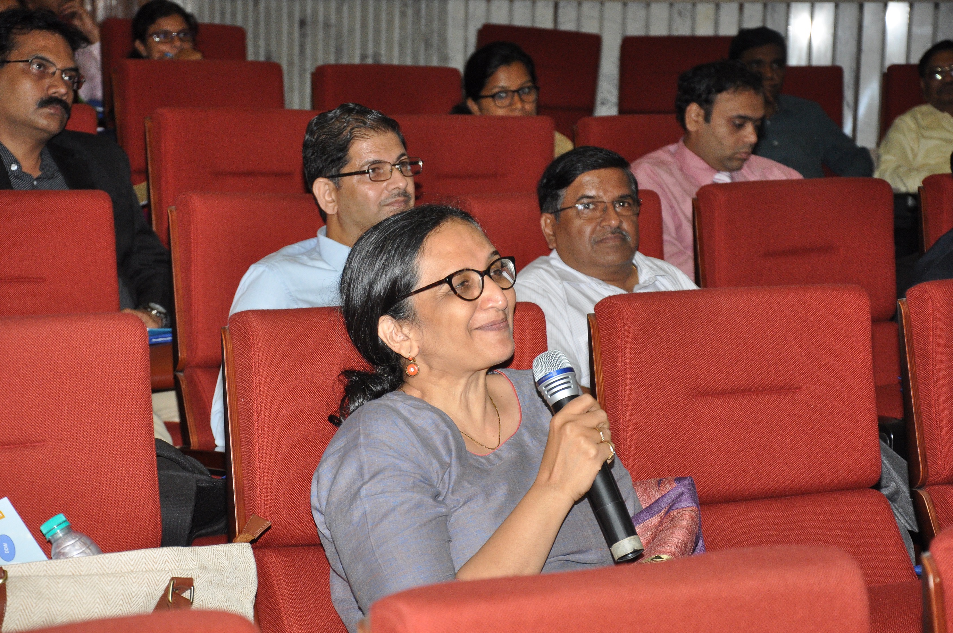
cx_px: 476
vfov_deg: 13.0
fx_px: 2777
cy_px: 316
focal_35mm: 105
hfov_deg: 19.5
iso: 1250
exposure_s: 1/125
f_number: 5.6
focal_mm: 70
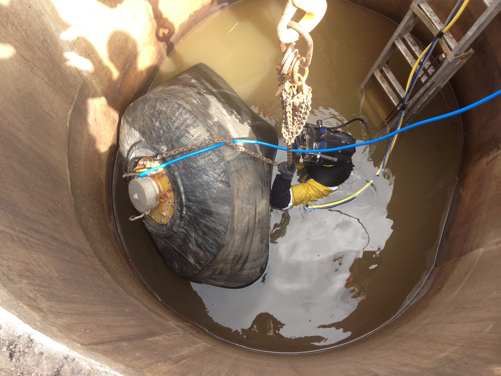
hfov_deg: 52.6
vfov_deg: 40.7
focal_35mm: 35
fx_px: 507
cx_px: 250
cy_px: 188
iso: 50
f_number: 2.4
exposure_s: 1/196
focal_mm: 4.28
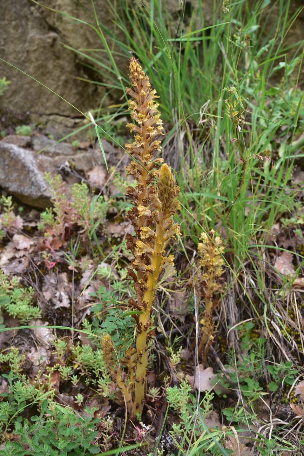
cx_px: 152
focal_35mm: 32
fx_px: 405
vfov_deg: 58.7
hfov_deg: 41.1
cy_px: 228
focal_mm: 32
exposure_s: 1/125
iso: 320
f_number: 8
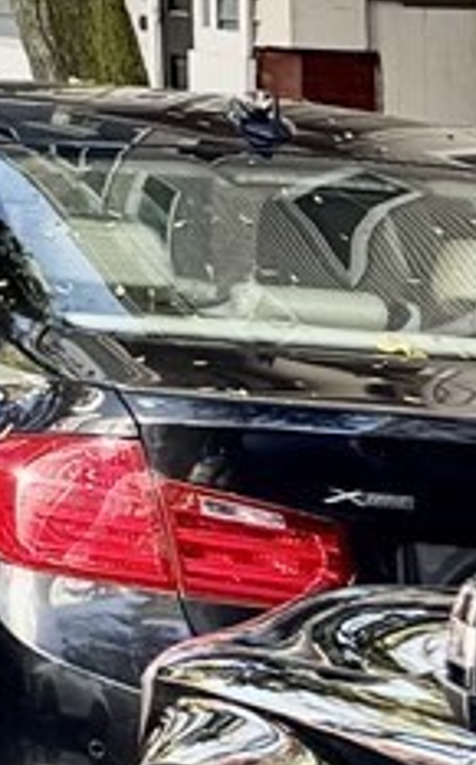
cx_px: -1408
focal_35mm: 168
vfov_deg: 11.7
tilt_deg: +6.3
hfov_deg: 6.4
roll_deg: -0.9
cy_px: -542
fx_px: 3498
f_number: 1.78
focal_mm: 6.76
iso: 80
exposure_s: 1/439
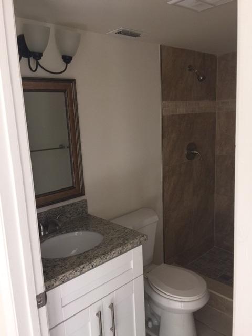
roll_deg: +2.9
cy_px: 168
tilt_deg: -10.2
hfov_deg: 48.2
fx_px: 281
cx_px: 126
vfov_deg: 61.7
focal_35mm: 29
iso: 32
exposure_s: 1/30
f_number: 2.2
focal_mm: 4.15
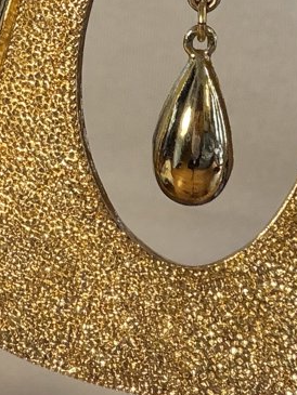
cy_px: -166
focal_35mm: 115
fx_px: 1315
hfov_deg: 12.9
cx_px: 135
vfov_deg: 15.9
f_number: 1.9
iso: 200
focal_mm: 2.71
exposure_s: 1/60
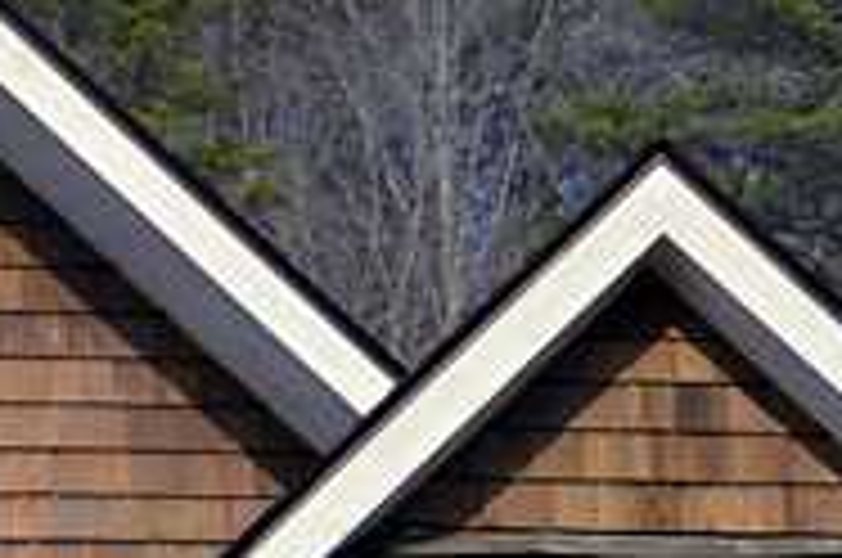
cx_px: 86
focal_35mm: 457
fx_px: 10670
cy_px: 554
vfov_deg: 3.0
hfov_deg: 4.5
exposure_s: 1/250
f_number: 10
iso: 250
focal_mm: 116
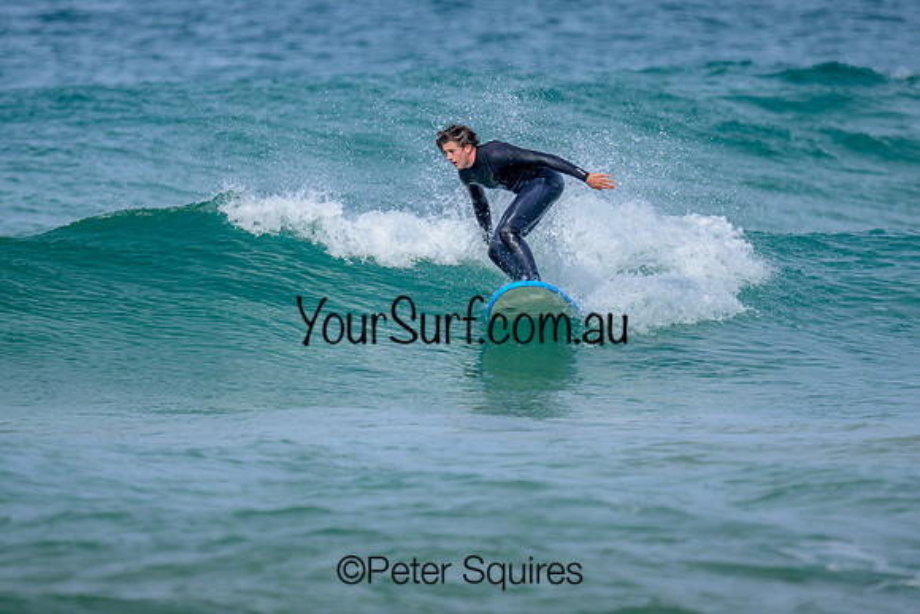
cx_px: 449
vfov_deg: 1.3
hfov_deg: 1.9
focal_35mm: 1101
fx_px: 28132
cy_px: 255
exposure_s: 1/2000
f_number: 6.3
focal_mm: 800
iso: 250
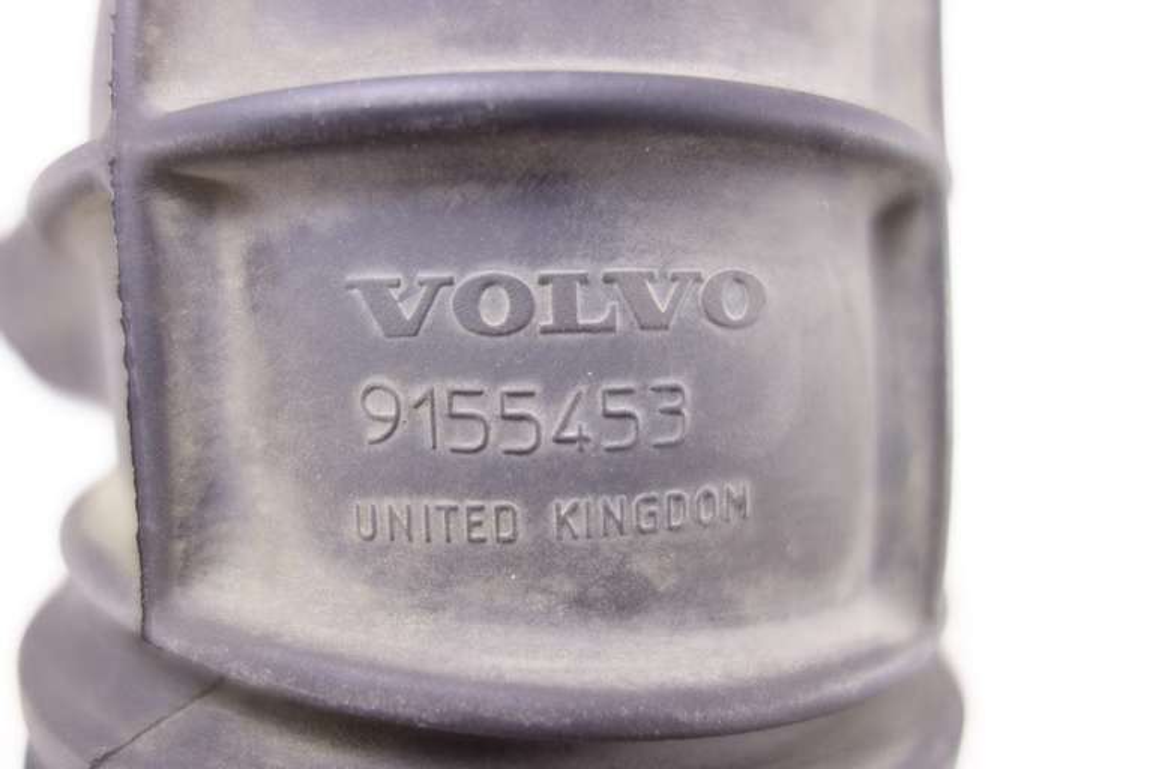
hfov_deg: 65.5
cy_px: 384
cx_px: 576
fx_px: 897
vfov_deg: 46.4
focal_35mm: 28
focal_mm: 10.4
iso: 125
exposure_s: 1/50
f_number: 1.8
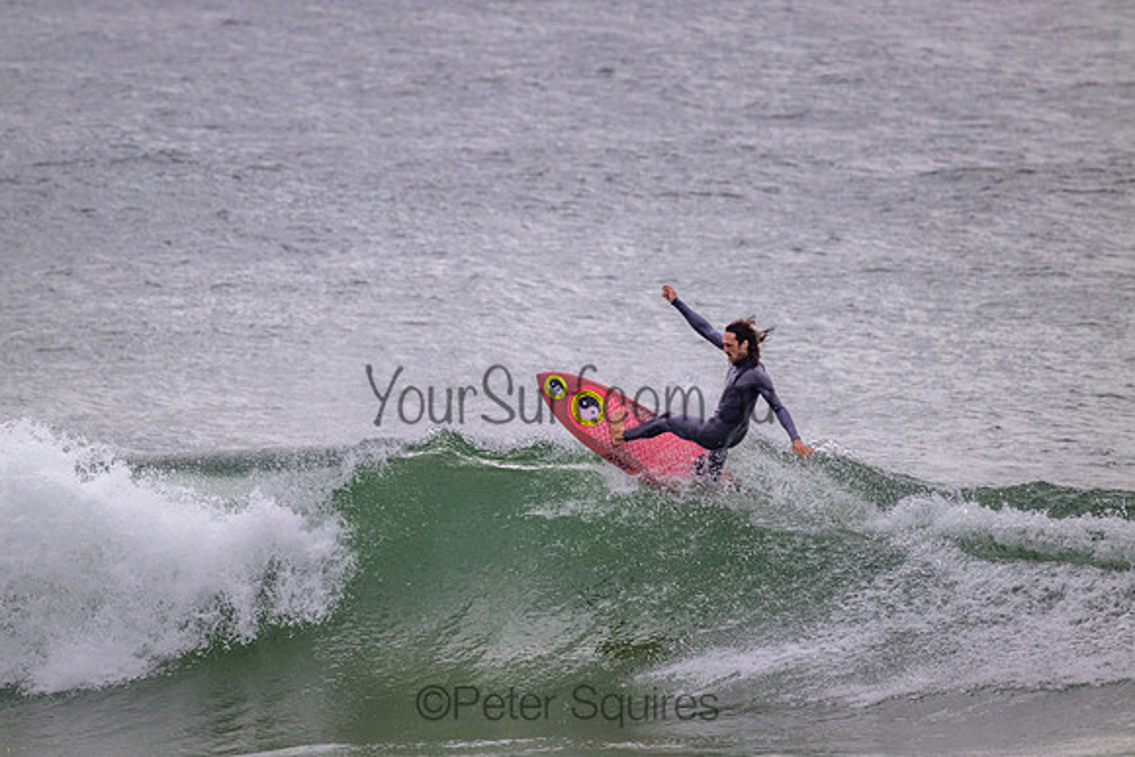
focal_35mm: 800
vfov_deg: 1.7
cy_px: 378
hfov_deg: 2.6
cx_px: 568
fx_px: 25227
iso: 1250
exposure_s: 1/2000
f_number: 11
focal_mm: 800
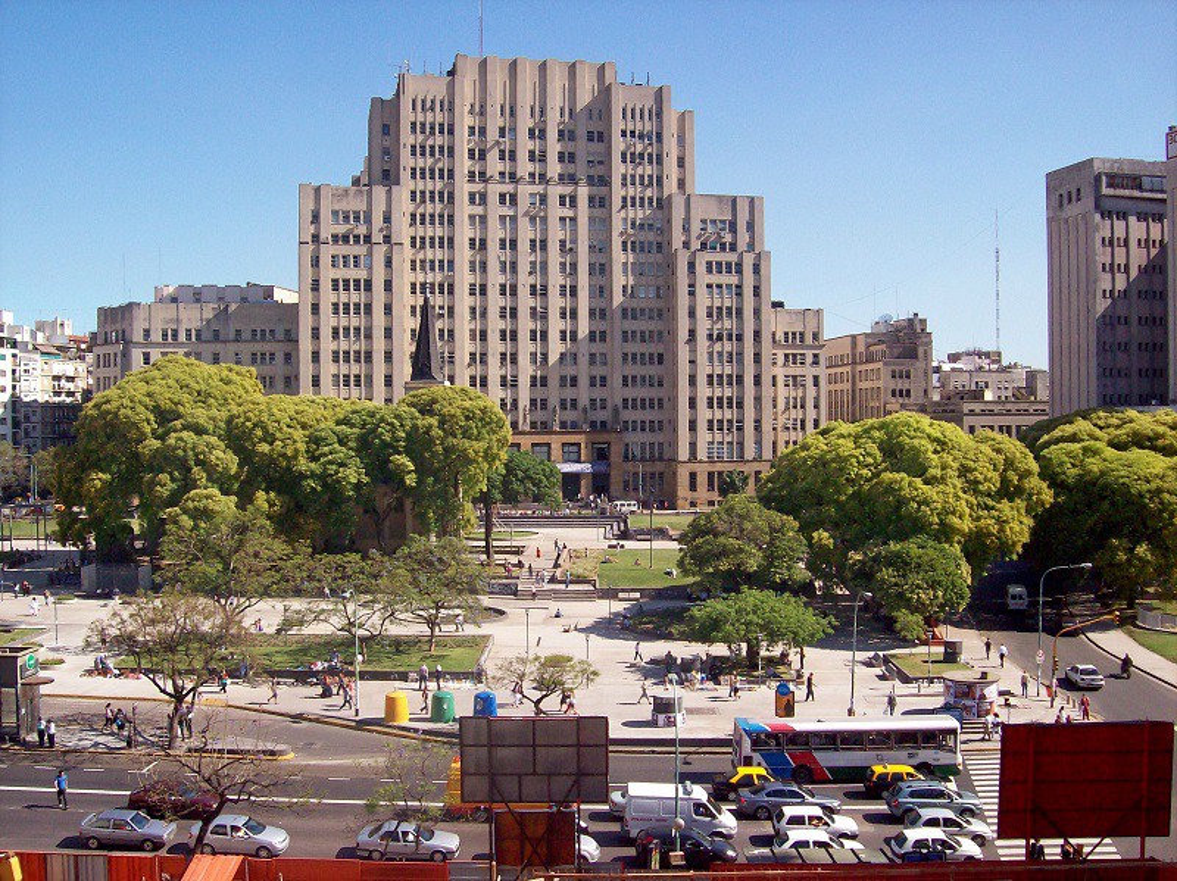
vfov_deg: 39.6
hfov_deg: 51.4
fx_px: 1223
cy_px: 440
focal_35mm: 36
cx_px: 588
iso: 80
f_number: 4.8
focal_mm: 6
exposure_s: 1/492
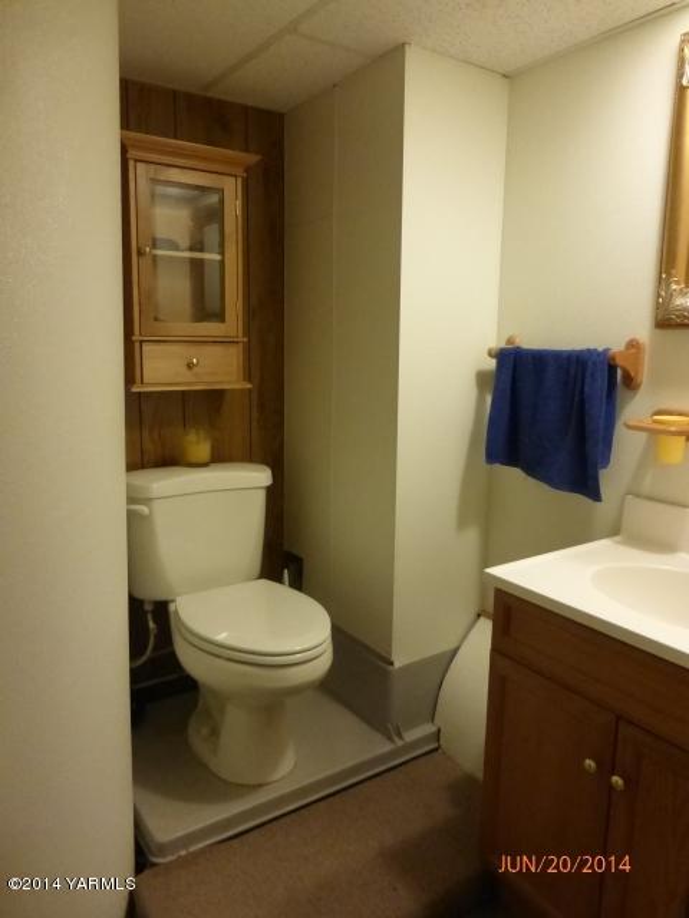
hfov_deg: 54.9
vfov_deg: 69.4
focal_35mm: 25
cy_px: 459
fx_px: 663
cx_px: 344
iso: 800
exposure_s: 1/30
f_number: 3.3
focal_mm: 4.3
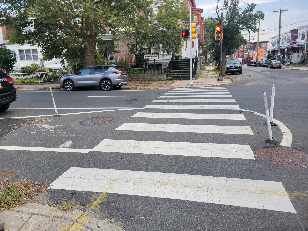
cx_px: 154
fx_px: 231
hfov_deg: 67.3
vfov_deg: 53.1
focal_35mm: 26
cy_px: 116
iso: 40
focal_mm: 5.4
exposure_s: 1/273
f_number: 1.8
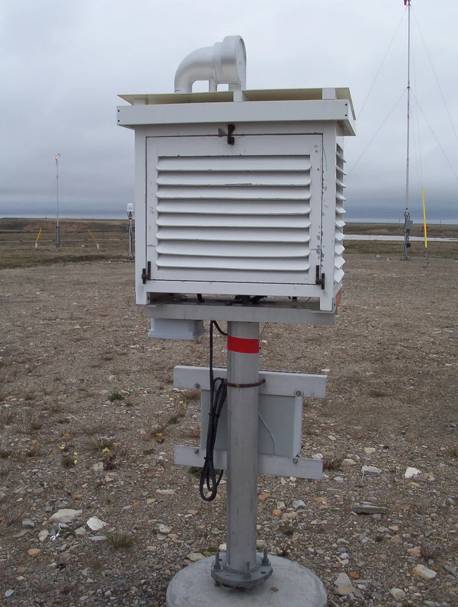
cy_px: 304
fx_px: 685
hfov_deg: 37.0
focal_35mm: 39
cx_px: 229
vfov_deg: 47.8
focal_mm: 6
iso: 100
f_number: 4.5
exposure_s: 1/163
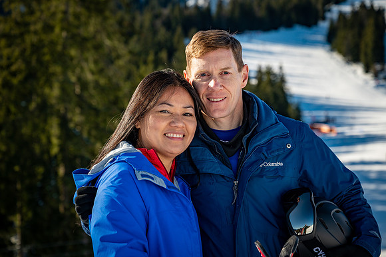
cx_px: 211
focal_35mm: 77
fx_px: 823
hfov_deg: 26.4
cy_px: 133
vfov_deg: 17.7
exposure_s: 1/400
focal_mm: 70
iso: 100
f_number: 4.5
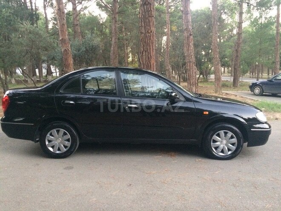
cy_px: 106
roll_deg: -0.8
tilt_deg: -8.2
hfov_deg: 61.7
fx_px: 235
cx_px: 140
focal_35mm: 29
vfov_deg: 48.2
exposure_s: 1/17
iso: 400
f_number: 2.2
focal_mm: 4.15
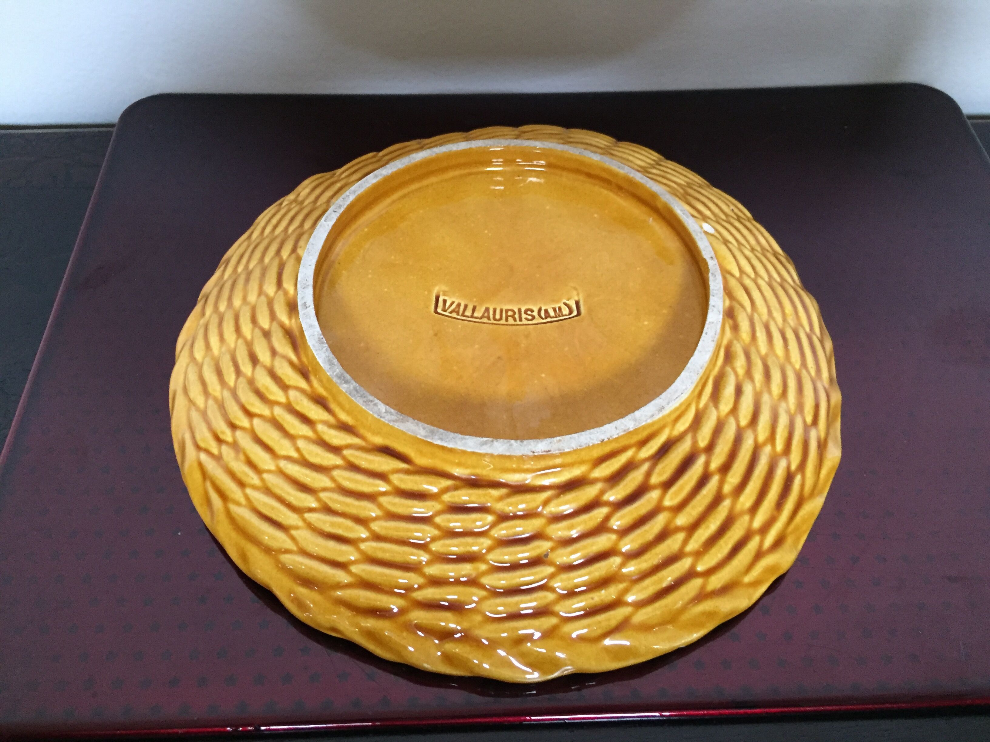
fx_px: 829
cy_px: 371
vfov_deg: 48.2
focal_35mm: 29
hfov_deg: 61.7
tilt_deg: -53.1
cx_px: 495
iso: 250
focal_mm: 4.15
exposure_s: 1/20
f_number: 2.2
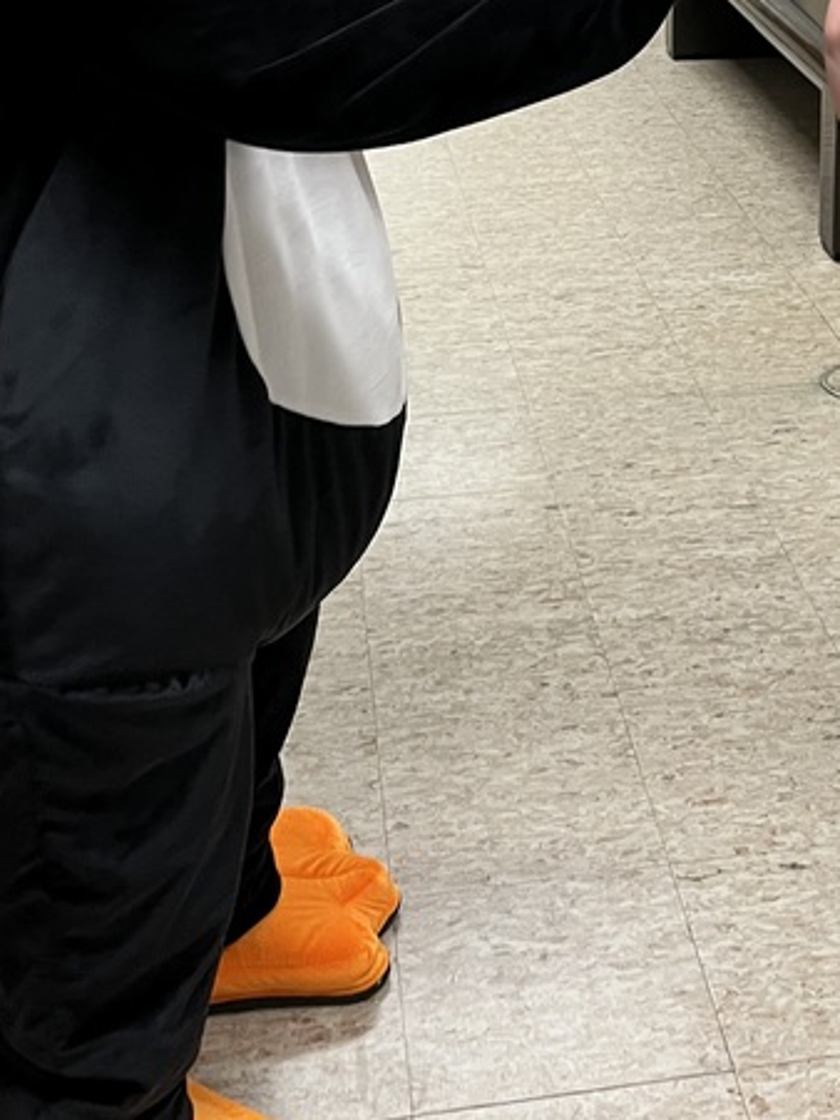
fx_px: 1910
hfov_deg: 24.4
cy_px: 52
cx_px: 669
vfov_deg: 30.8
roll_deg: -1.3
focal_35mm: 59
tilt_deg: -14.3
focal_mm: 5.1
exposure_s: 1/60
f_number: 1.6
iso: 200
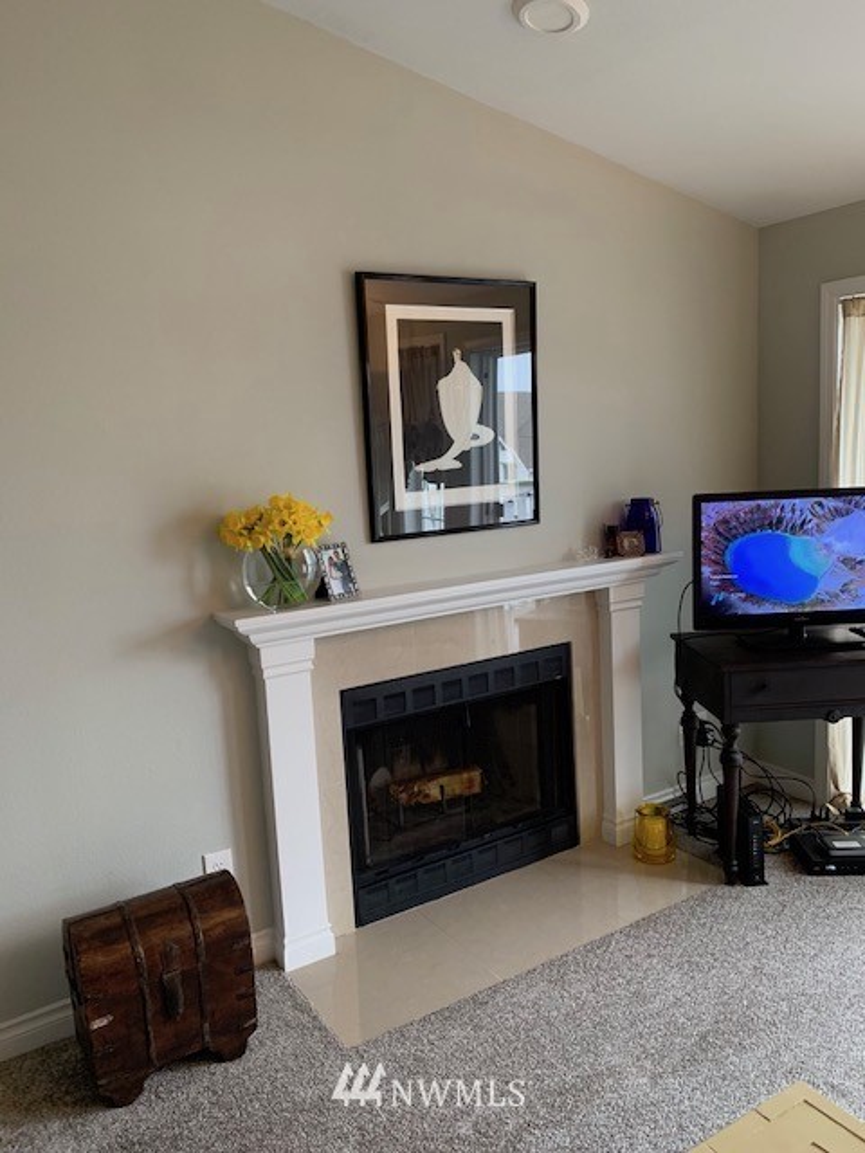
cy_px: 576
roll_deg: +3.3
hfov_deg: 53.1
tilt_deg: -7.5
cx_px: 432
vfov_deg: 67.3
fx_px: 866
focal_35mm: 26
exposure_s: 1/60
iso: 125
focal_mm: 4.25
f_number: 1.8
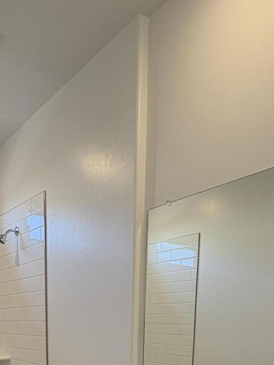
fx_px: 359
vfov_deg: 43.9
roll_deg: +0.2
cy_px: 384
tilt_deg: -9.8
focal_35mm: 34
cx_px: 96
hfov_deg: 41.4
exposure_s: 1/120
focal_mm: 2.22
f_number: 2.2
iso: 125
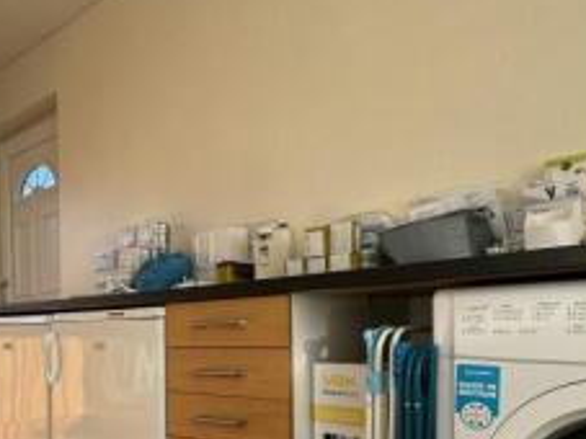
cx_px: 50
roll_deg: +1.3
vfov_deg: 38.3
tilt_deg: +0.2
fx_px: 609
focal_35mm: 36
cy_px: 342
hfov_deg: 46.1
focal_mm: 2.22
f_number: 2.2
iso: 40
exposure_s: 1/185
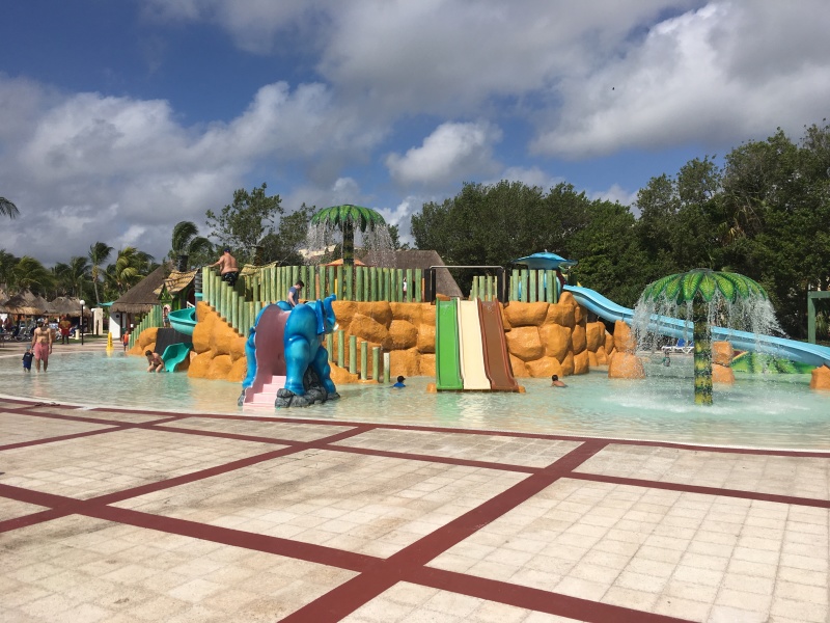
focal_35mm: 29
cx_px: 415
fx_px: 695
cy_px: 312
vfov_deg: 48.2
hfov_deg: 61.7
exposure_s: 1/3846
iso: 25
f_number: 2.2
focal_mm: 4.15
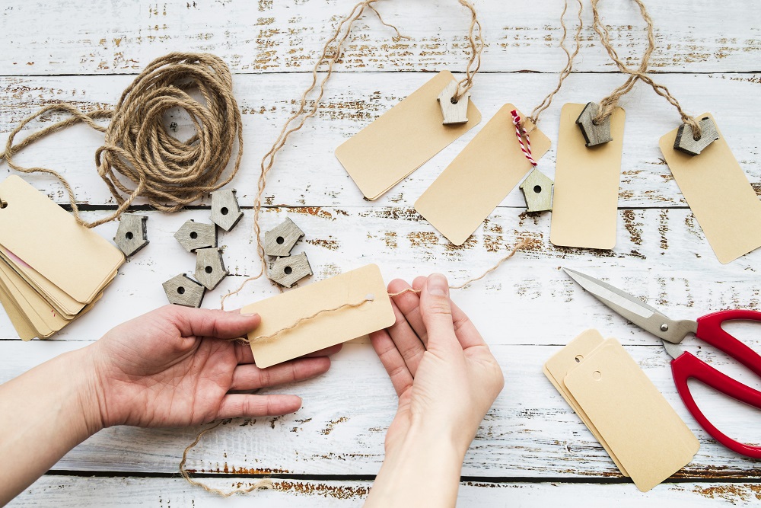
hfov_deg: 57.2
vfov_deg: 40.0
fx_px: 698
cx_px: 380
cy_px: 254
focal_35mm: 33
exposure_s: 1/5
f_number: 8
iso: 100
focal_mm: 33
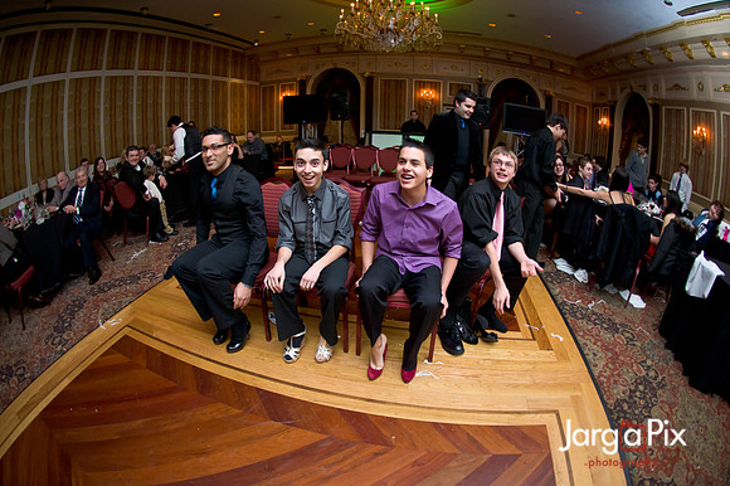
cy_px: 243
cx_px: 365
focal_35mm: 16
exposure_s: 1/160
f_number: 3.2
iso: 3200
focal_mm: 16
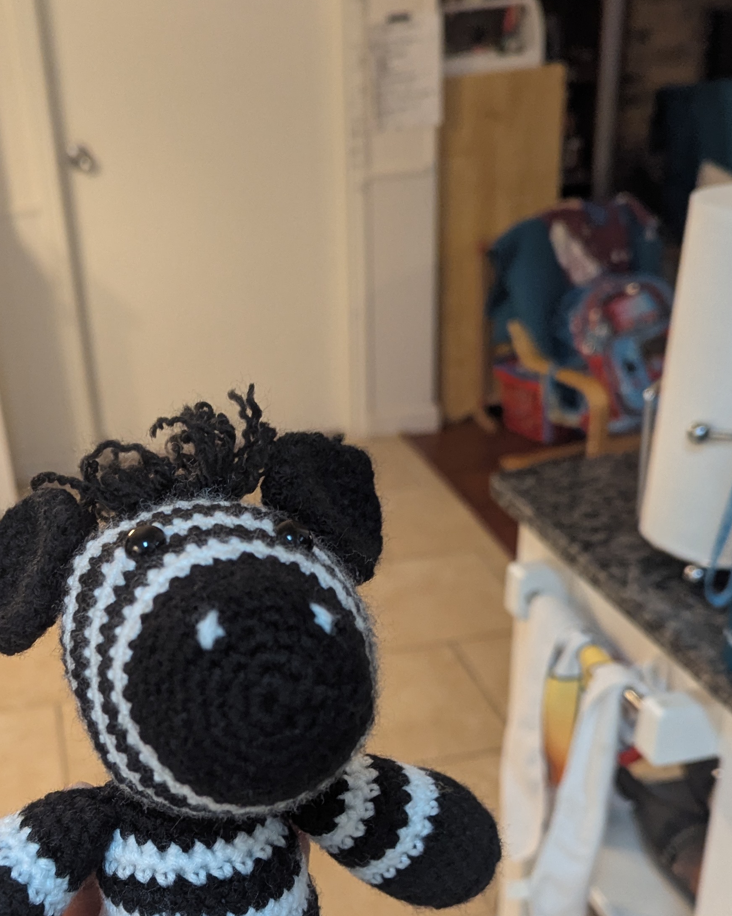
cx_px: 242
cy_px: 685
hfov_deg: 33.8
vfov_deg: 40.8
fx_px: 1192
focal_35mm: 44
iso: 618
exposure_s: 1/60
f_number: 1.85
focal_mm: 6.81
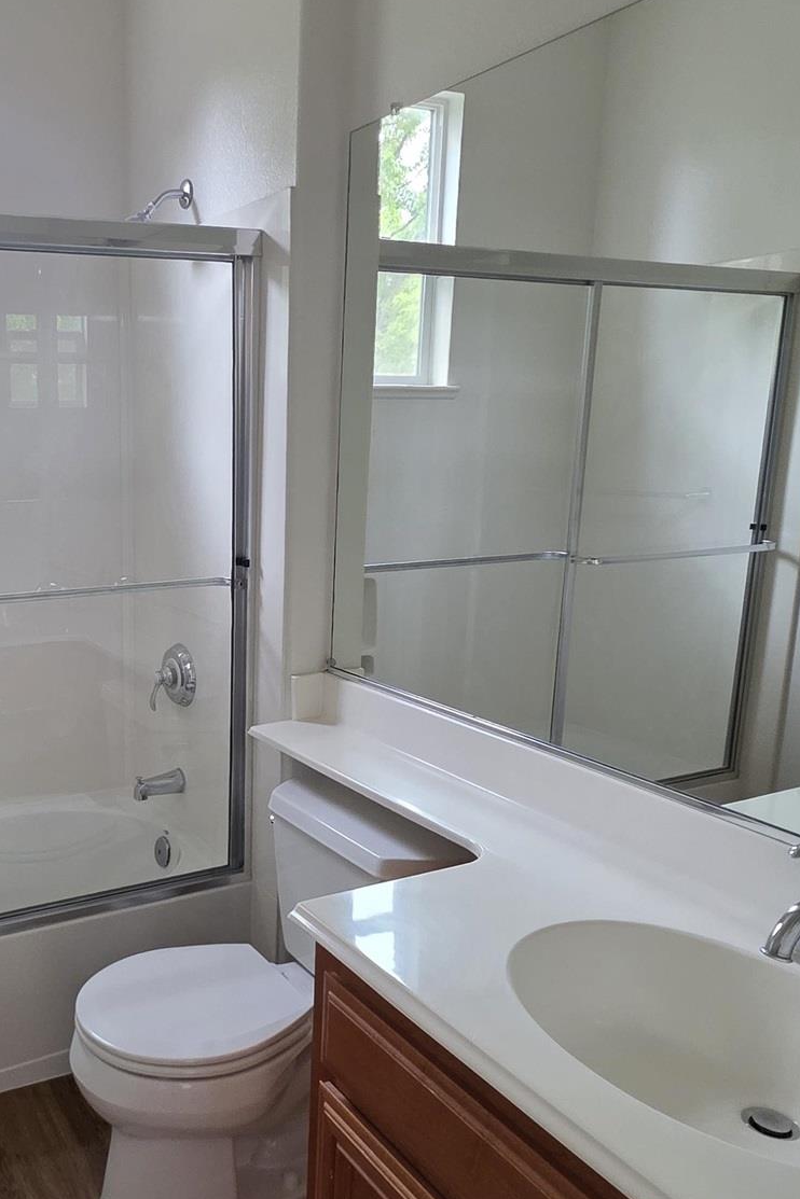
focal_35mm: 28
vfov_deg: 65.4
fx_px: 933
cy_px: 641
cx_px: 120
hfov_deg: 43.4
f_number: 1.9
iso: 250
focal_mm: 2.2
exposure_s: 1/120
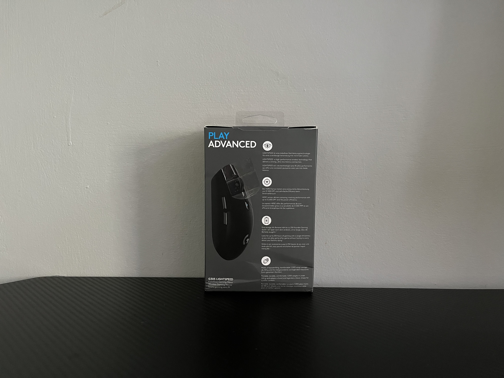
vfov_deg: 53.1
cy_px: 189
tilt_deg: -6.0
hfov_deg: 67.3
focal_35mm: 26
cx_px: 252
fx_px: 379
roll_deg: +0.6
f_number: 1.6
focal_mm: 5.1
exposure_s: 1/30
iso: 640
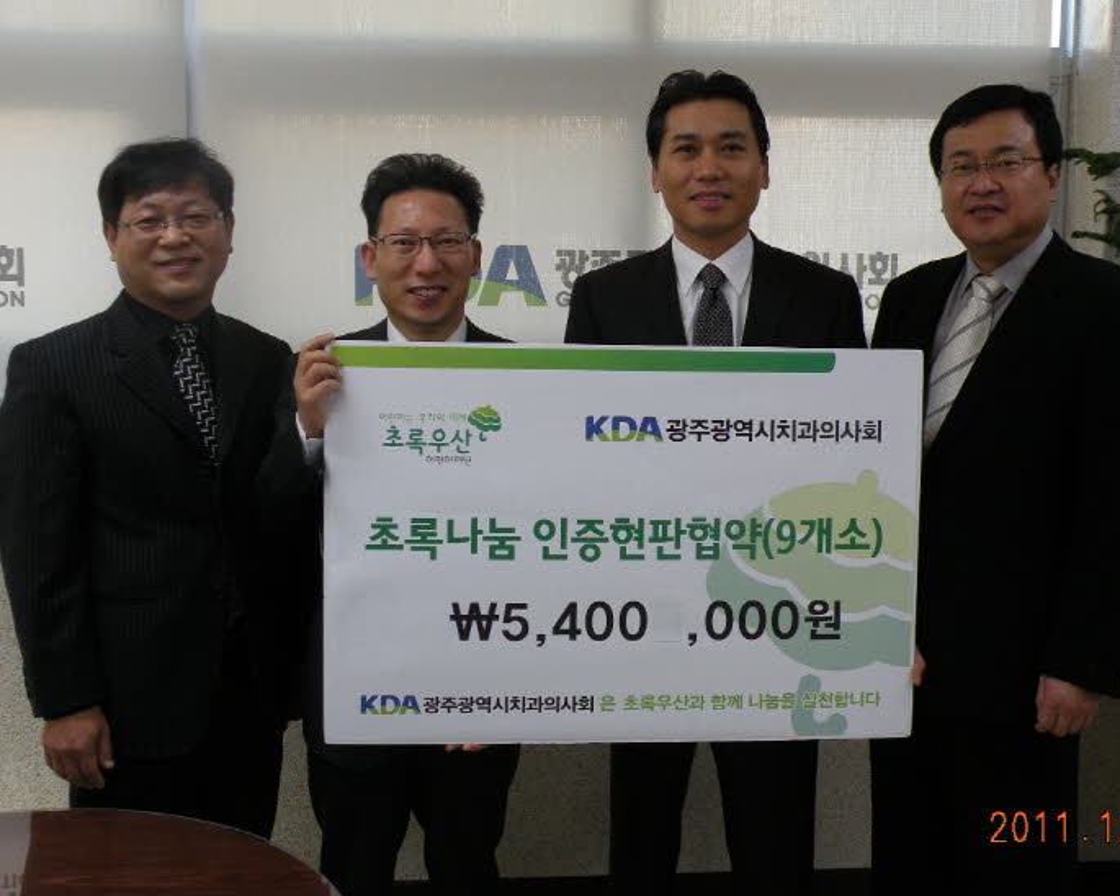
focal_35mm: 40
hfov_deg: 45.8
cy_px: 414
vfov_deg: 37.3
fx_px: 1326
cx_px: 590
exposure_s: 1/67.3
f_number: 3.2
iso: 131
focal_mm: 5.8
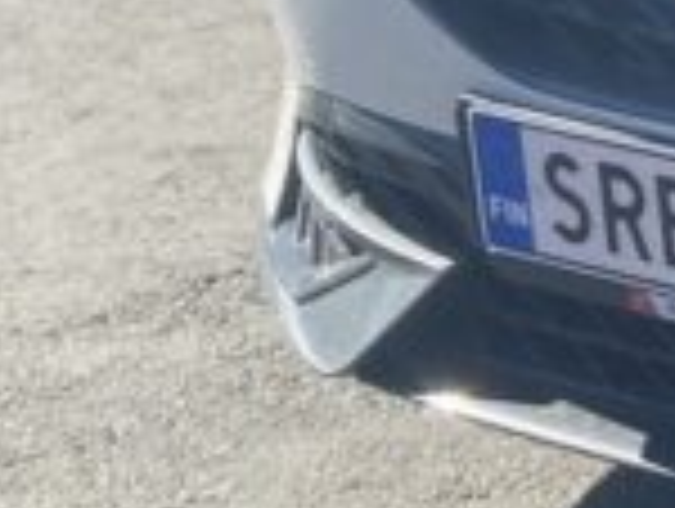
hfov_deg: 9.7
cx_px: 1683
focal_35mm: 177
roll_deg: -1.2
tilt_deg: -22.0
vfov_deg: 8.4
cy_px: 99
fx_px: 3457
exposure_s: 1/2183
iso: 32
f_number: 1.8
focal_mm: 4.25
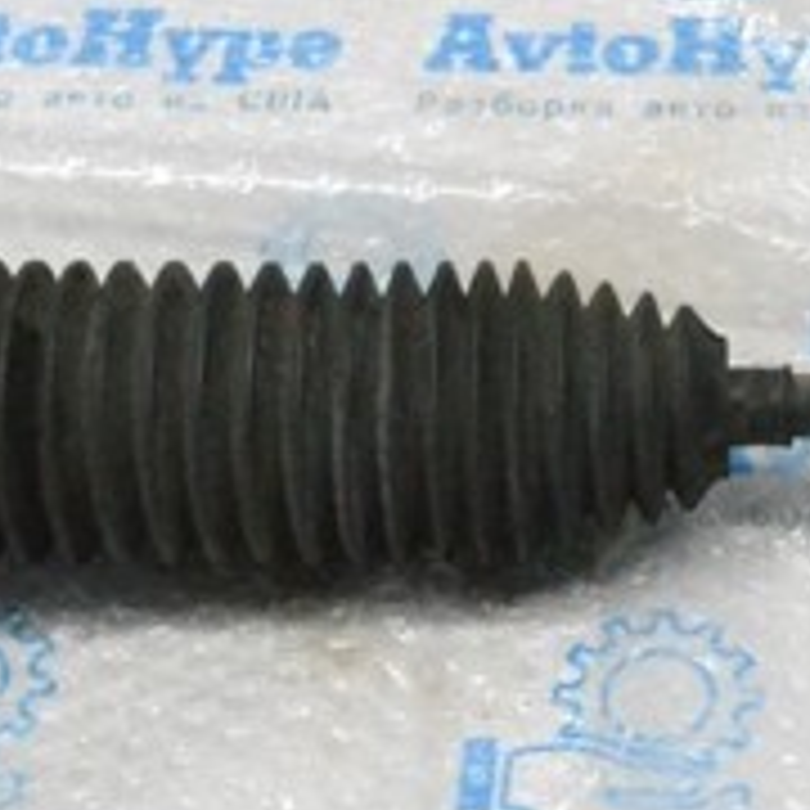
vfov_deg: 16.0
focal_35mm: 109
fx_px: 2886
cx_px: 909
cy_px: 369
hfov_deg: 15.5
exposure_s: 1/160
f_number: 11
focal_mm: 24
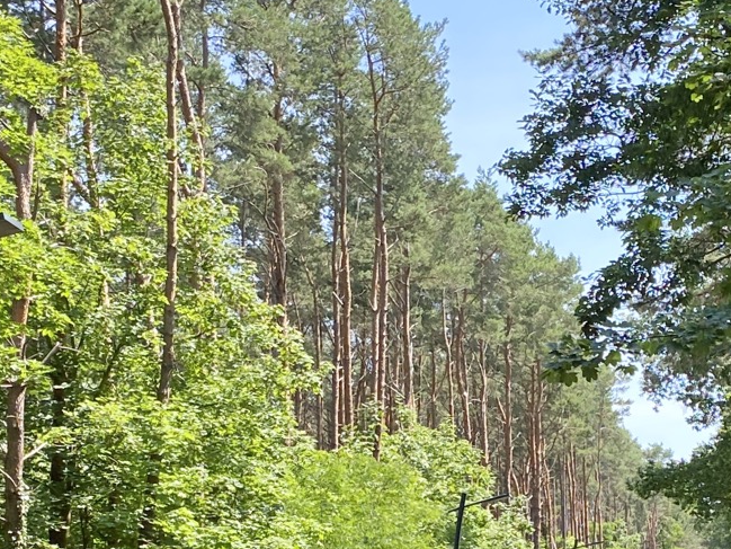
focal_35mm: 82
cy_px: 374
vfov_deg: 17.9
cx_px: 467
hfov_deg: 23.8
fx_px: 1732
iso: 32
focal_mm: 4.25
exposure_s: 1/465
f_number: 1.8
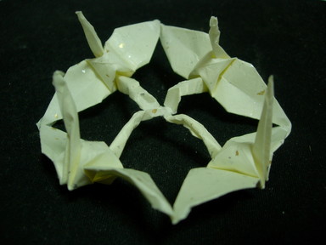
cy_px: 122
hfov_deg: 49.0
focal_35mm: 38
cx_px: 163
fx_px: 358
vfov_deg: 37.7
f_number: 2.8
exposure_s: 1/32
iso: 109
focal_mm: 7.8
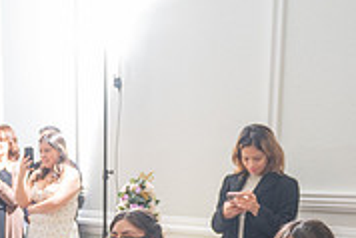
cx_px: 0
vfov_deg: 16.3
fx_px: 772
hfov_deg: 24.8
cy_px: 331
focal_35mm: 78
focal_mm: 24
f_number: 3.5
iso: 500
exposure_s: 1/160
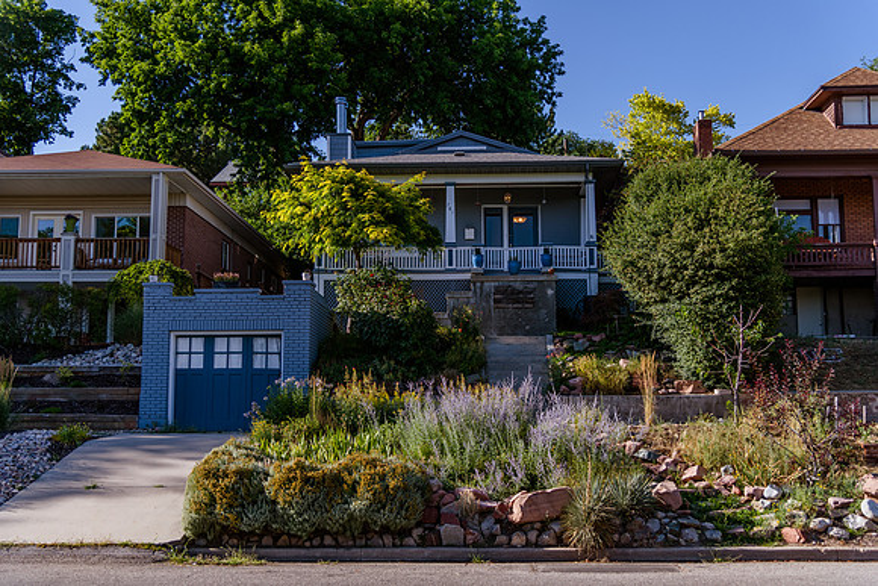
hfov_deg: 48.4
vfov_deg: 33.4
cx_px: 439
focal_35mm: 40
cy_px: 293
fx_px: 976
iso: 200
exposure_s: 1/1600
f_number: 4
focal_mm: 40
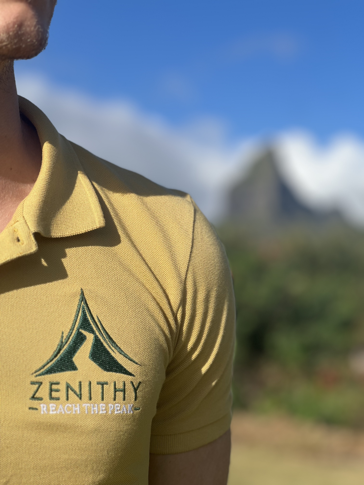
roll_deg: -0.1
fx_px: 1080
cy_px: 242
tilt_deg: +6.5
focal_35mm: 77
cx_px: 182
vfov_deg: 25.3
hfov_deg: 19.1
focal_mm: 9
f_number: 2.8
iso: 32
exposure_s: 1/1014
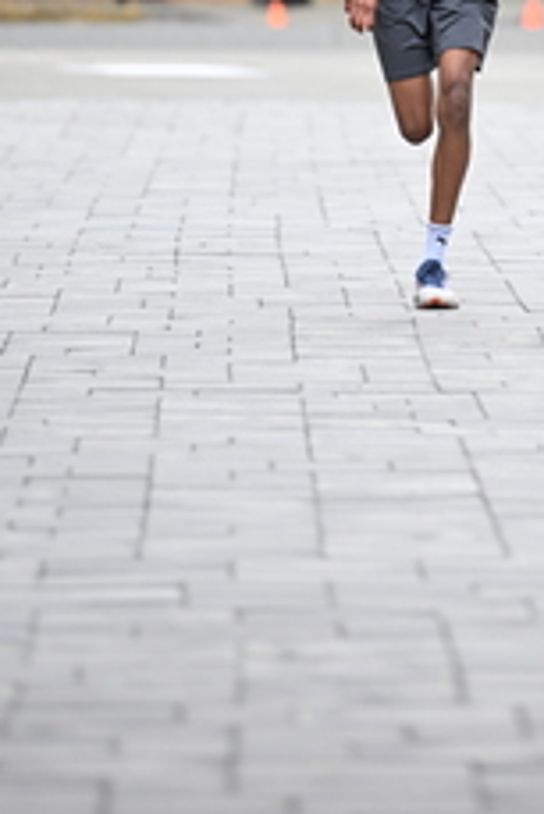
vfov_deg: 4.3
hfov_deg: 2.9
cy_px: -142
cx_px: 571
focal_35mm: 481
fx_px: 10885
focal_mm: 200
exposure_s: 1/2000
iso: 640
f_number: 2.8
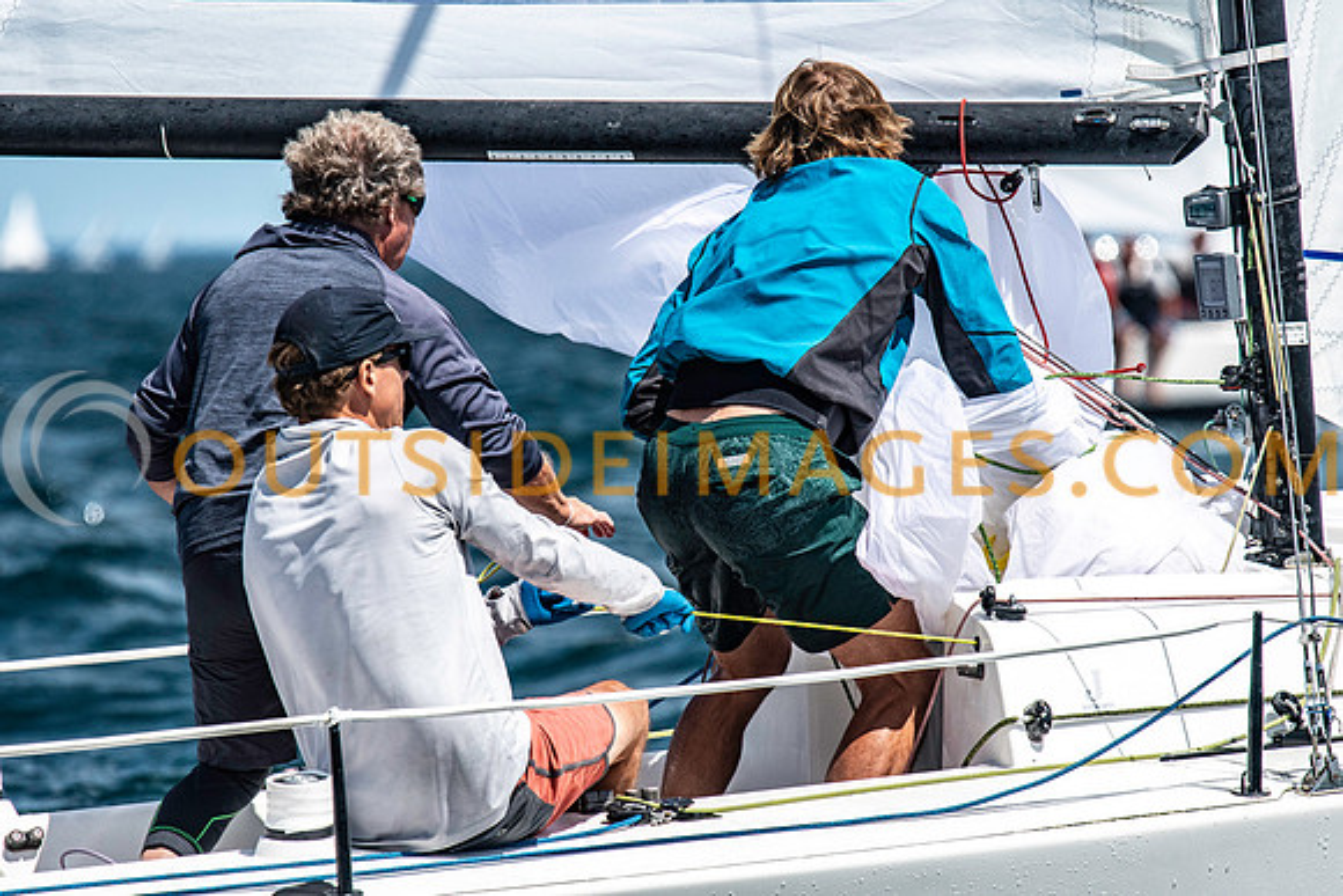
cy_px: 448
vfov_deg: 3.1
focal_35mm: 450
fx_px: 16791
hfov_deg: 4.6
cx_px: 672
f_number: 5.6
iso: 500
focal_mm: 300
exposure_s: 1/6400
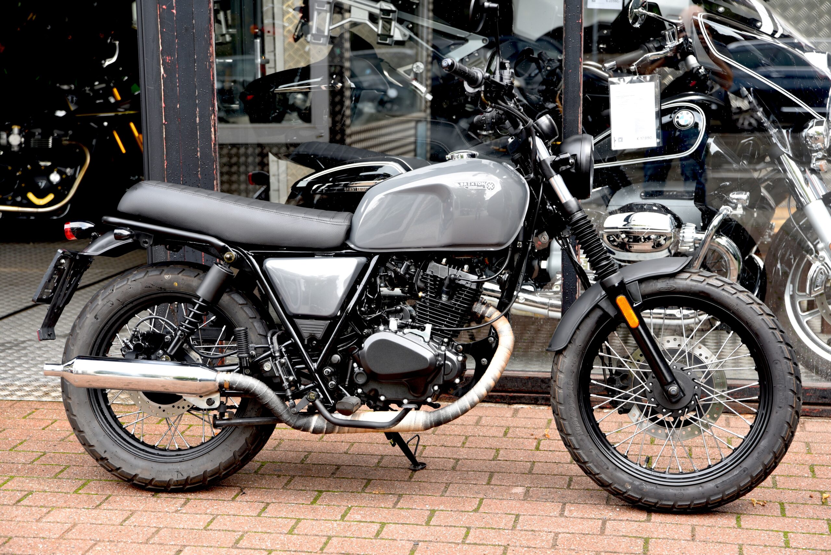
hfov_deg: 30.9
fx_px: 1501
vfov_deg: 20.9
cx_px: 416
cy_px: 278
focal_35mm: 65
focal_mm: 65
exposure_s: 1/60
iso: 100
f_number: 4
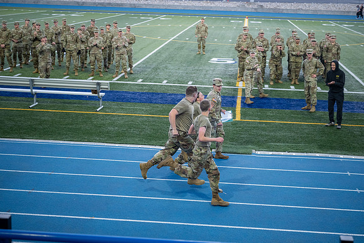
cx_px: 190
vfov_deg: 23.1
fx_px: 593
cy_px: 105
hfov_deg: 34.1
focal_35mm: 59
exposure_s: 1/400
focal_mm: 46
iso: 1250
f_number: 2.8
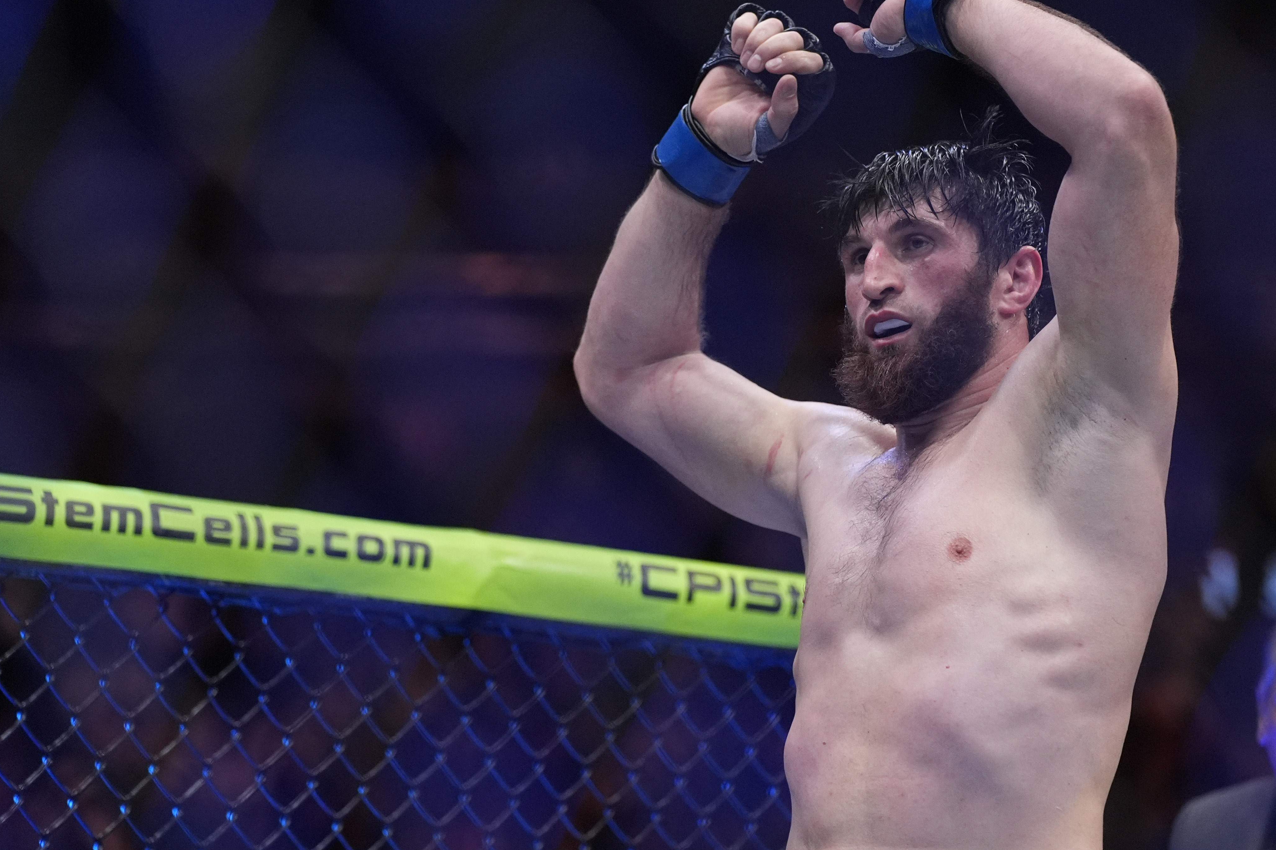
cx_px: 705
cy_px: 416
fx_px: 7230
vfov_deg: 6.7
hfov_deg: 10.1
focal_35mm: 204
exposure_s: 1/2500
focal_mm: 138
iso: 4000
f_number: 2.8
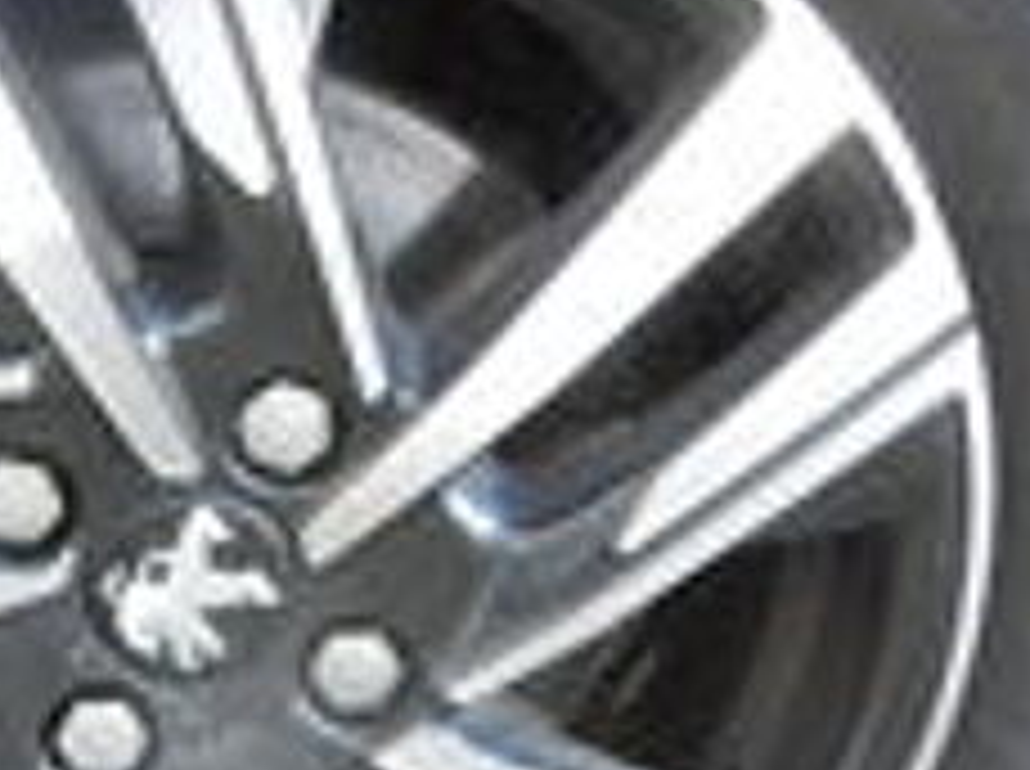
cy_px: 486
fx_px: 1872
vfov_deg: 23.2
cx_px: 180
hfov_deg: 29.9
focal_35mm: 63
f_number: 3.5
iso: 640
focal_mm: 5.4
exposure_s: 1/42
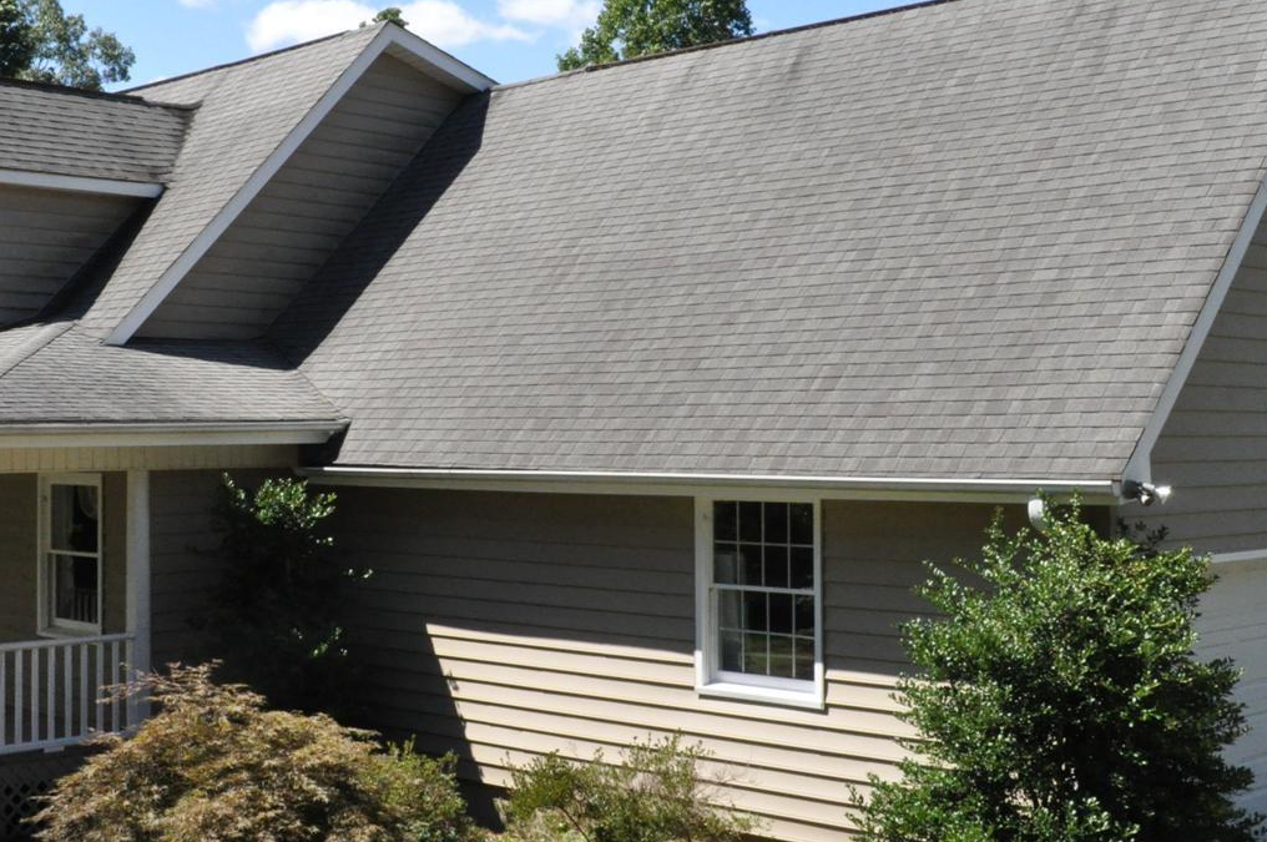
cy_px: 364
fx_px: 1793
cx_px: 478
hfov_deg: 38.7
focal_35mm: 51
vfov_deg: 26.4
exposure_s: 1/400
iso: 1600
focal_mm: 18
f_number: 20
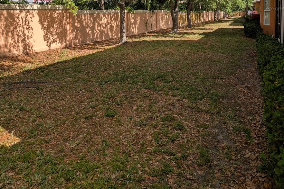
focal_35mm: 34
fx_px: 268
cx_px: 144
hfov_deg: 55.8
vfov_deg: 35.8
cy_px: 8
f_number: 1.68
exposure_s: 1/810
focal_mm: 6.9
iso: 21
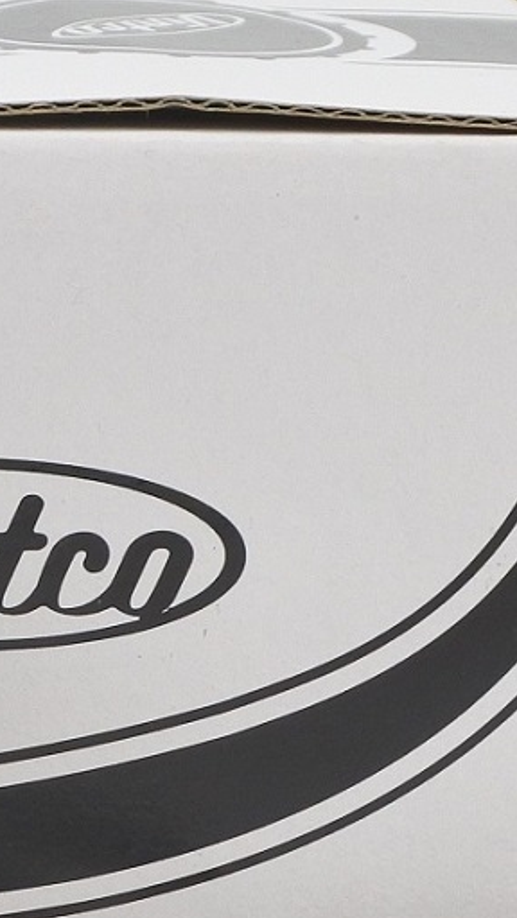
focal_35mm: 138
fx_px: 3363
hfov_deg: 8.6
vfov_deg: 15.5
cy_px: 731
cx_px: -288
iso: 450
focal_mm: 12.3
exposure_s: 1/125
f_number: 3.8
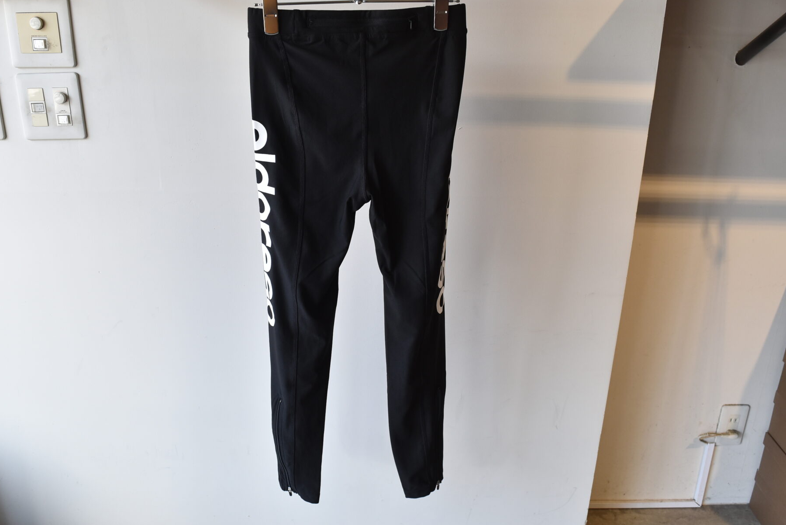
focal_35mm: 32
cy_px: 254
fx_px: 699
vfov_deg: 41.2
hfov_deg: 58.7
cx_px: 374
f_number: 6.3
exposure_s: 1/50
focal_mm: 20
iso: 400
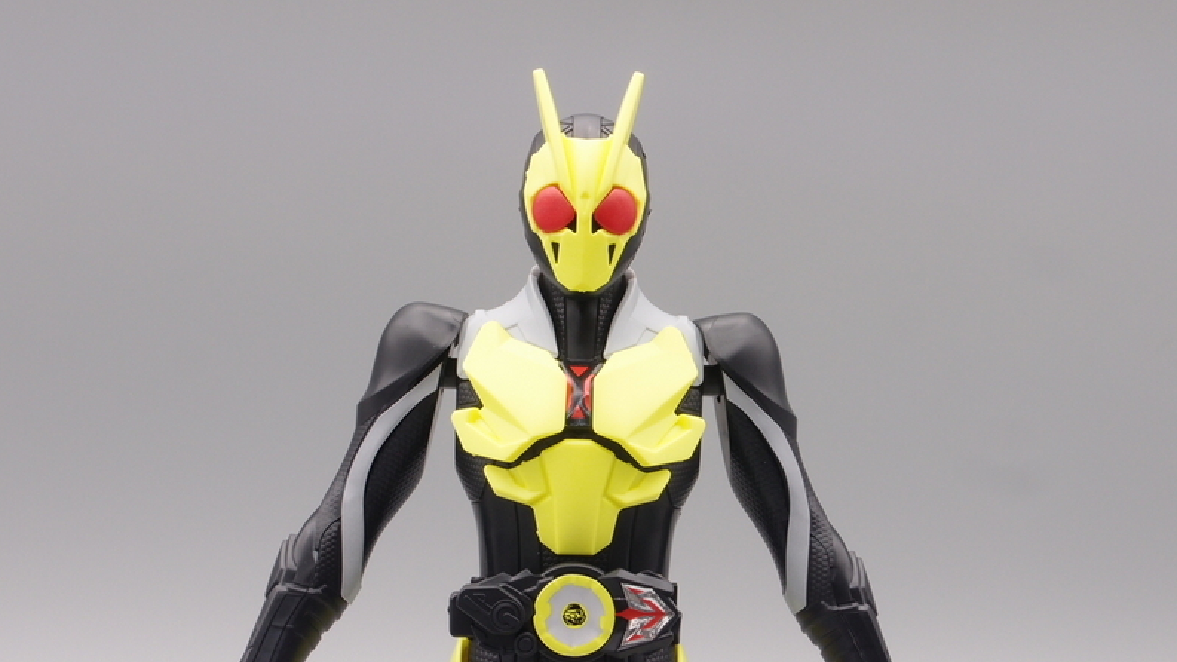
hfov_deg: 27.2
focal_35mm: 78
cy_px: 414
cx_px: 592
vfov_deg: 15.5
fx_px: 2434
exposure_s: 1/13
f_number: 8
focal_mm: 15.27
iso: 100
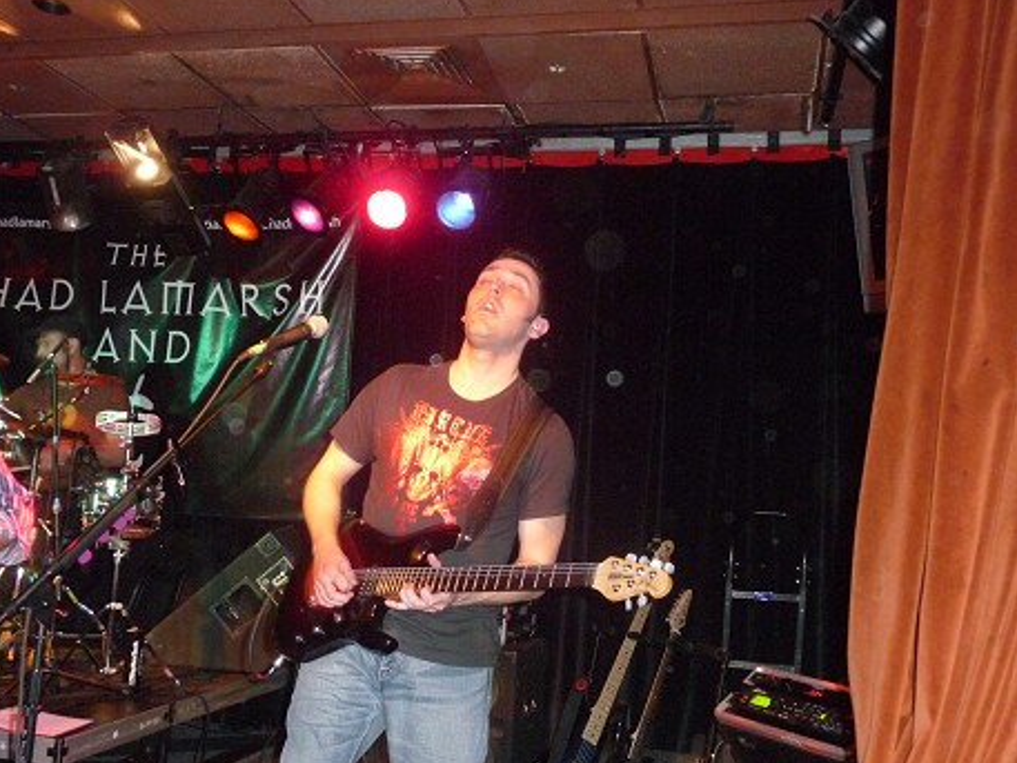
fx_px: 1029
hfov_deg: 52.6
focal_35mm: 35
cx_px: 478
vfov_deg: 40.7
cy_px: 406
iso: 640
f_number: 3.5
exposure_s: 1/8
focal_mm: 5.3
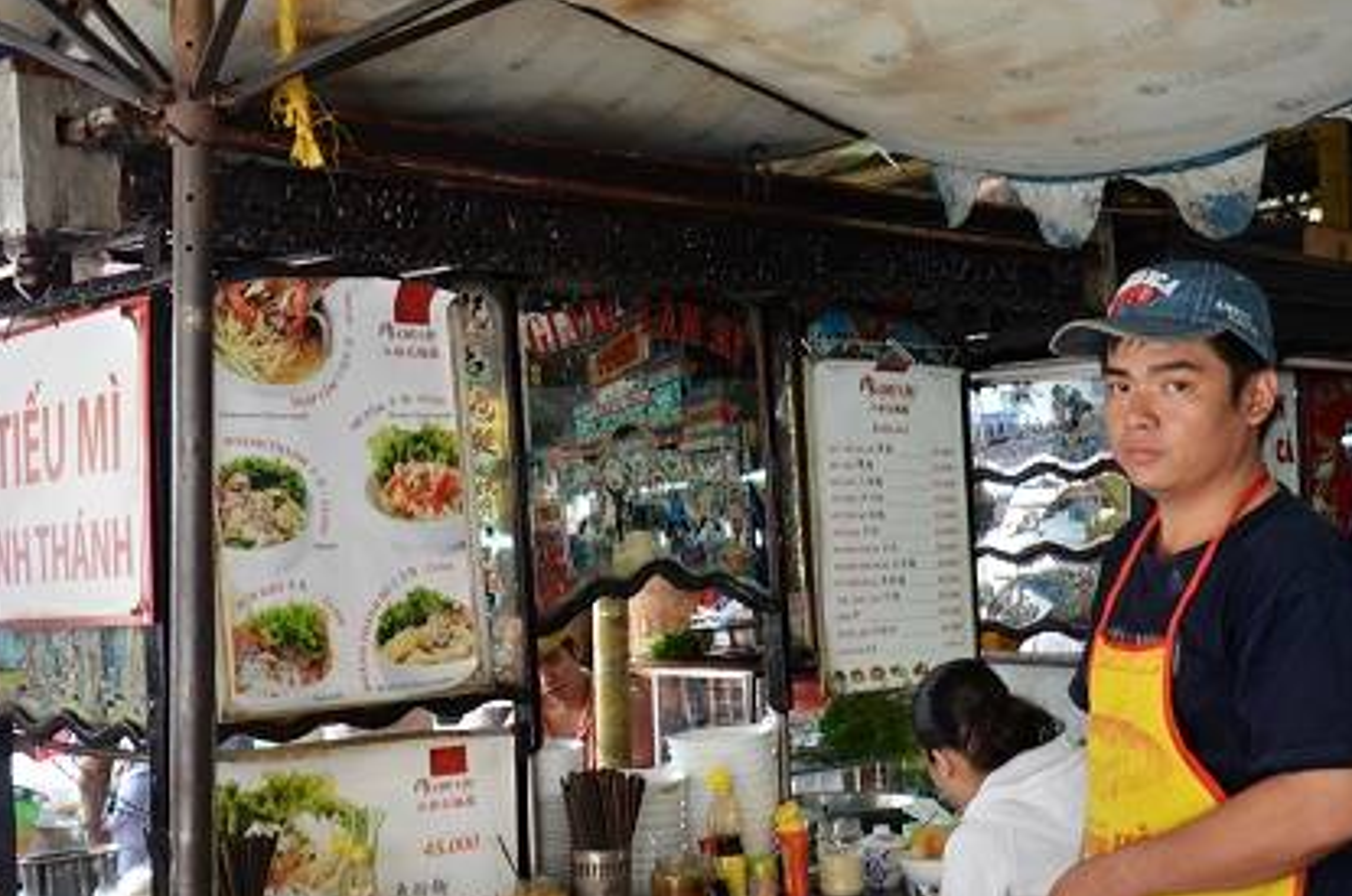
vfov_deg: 28.5
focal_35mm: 47
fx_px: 1762
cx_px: 684
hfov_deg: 42.0
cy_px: 507
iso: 400
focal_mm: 26
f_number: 4.5
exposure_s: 1/80
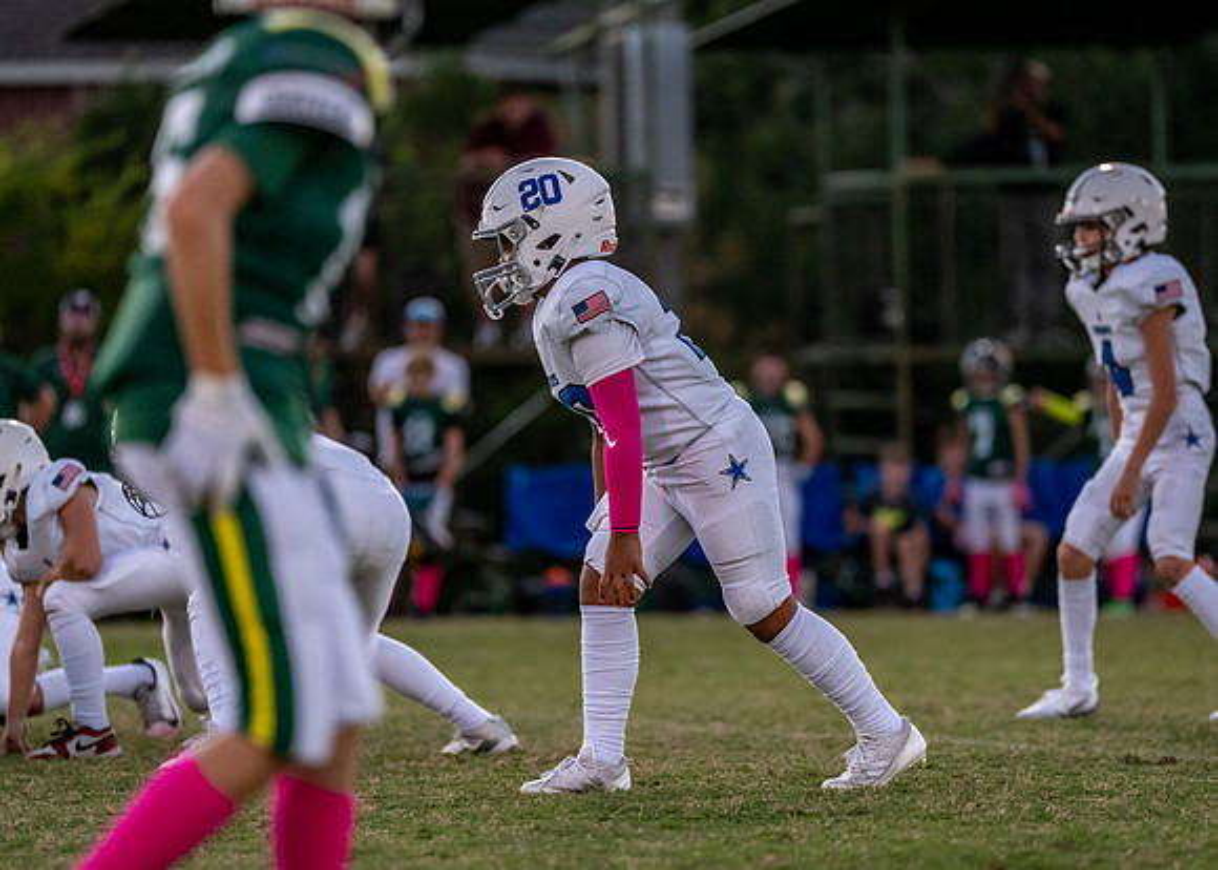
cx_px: 688
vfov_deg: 5.1
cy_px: 437
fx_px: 9811
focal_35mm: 284
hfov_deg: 7.1
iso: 2500
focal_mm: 200
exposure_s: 1/1600
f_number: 2.8
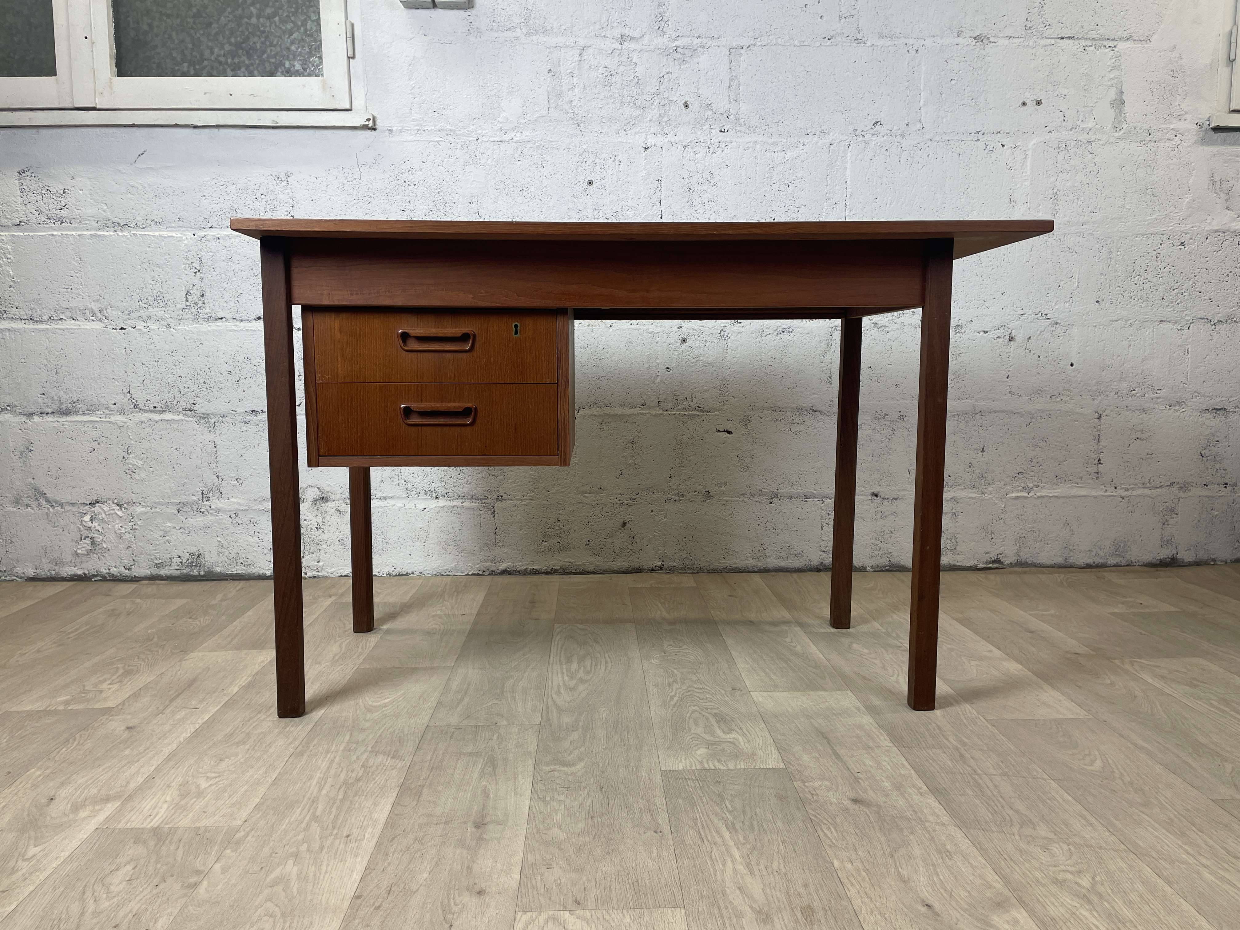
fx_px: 931
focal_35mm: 26
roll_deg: +0.7
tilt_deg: -6.8
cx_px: 620
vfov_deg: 53.1
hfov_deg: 67.3
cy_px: 465
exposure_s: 1/100
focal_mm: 4.2
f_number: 1.6
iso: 50
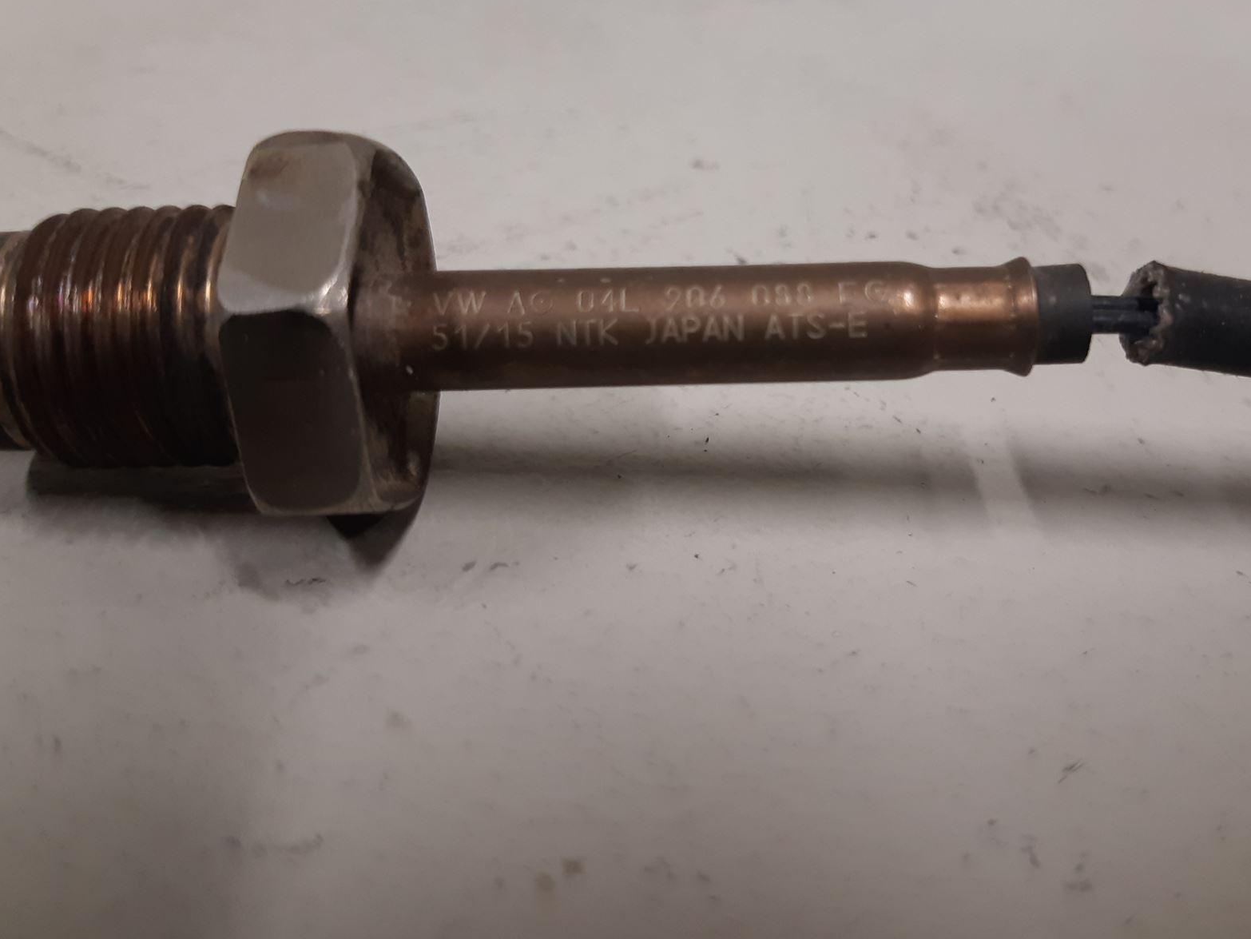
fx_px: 1229
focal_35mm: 34
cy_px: 364
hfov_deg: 53.6
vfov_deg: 41.6
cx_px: 741
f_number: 1.7
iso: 125
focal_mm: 3.93
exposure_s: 1/50
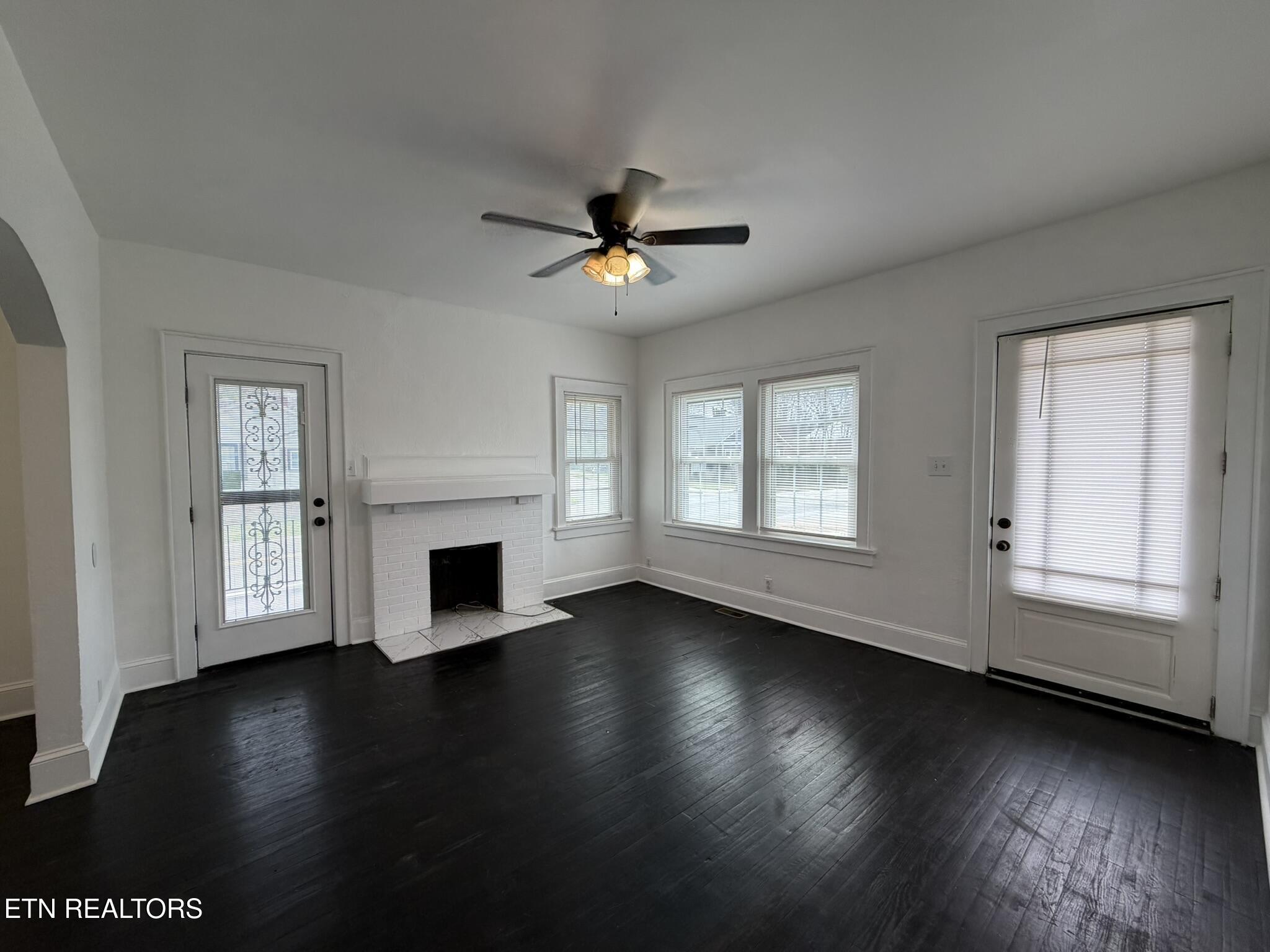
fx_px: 514
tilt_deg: -2.0
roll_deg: +0.2
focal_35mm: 14
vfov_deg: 85.7
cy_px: 476
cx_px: 635
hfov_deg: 102.1
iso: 80
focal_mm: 2.22
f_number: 2.2
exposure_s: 1/120
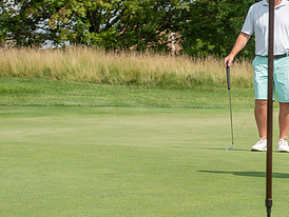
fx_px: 1462
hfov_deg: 11.2
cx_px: 293
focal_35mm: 175
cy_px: 96
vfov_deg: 8.5
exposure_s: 1/2500
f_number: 5
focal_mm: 86
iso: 250
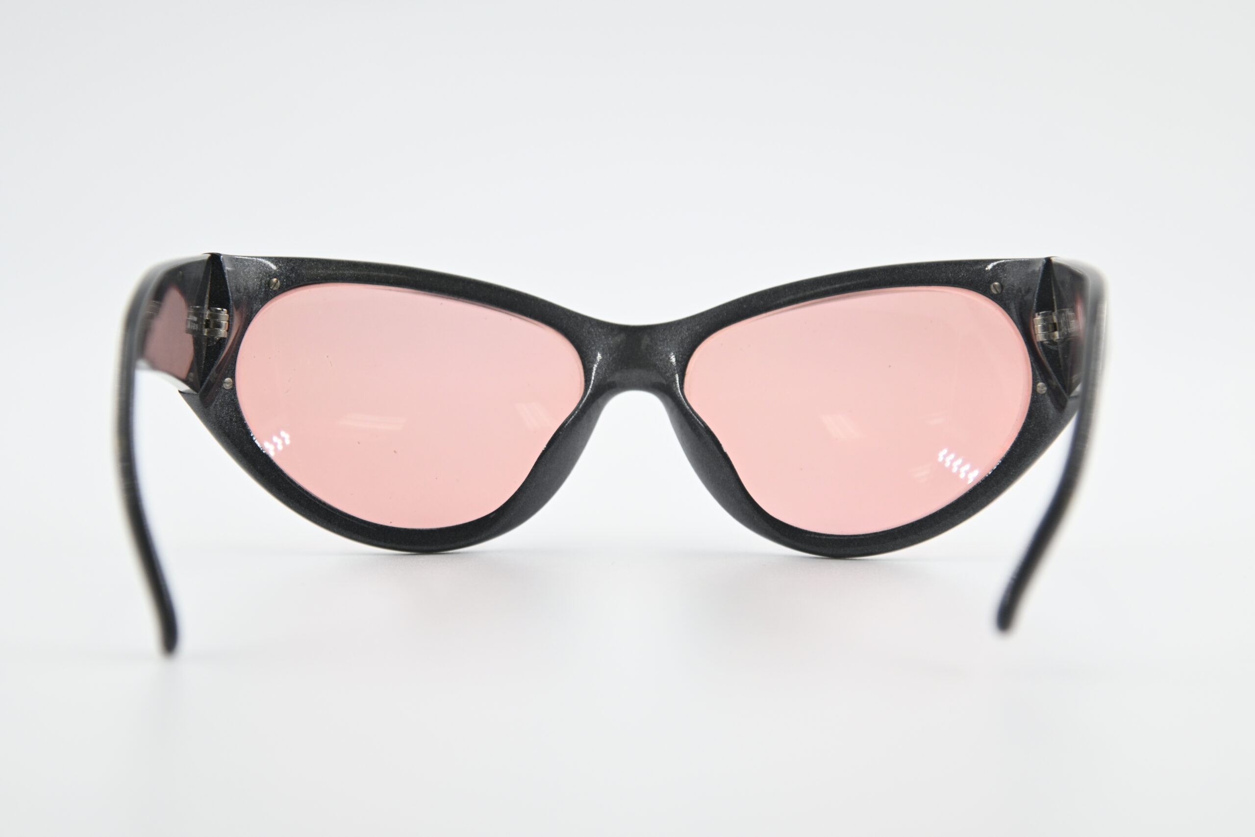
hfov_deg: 14.4
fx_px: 4968
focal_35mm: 142
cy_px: 418
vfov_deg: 9.6
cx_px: 628
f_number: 4
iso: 400
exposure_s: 1/500
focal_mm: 95
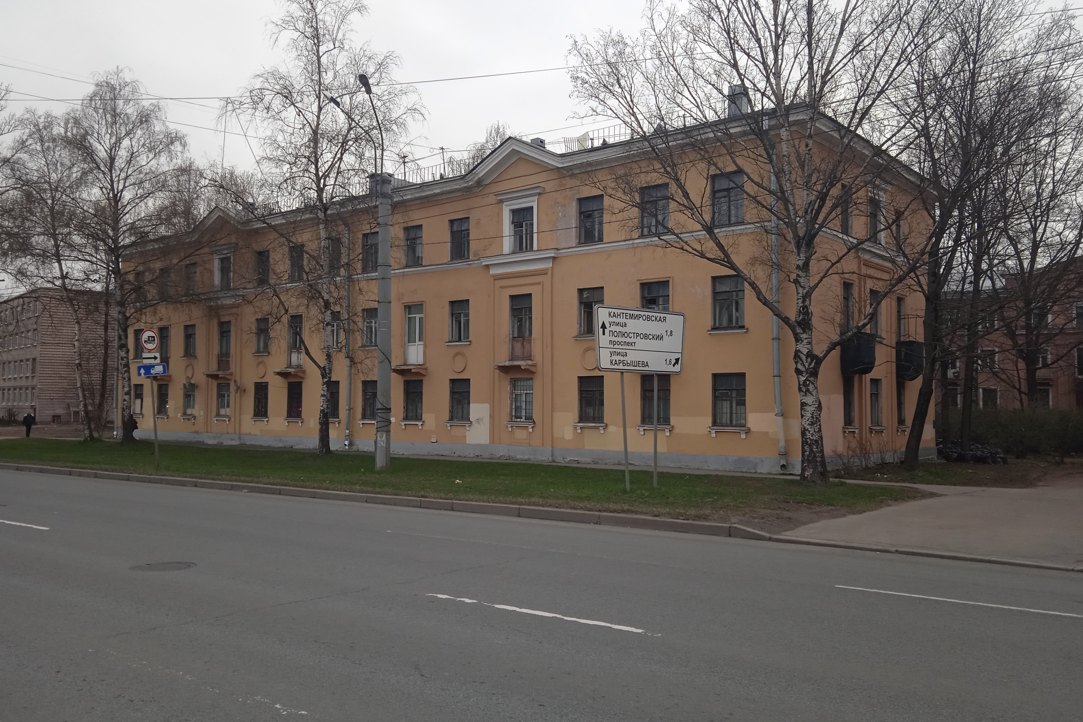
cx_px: 541
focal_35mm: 30
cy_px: 370
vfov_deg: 43.6
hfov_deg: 61.9
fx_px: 902
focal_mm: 3.43
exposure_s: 1/100
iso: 143
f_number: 2.2
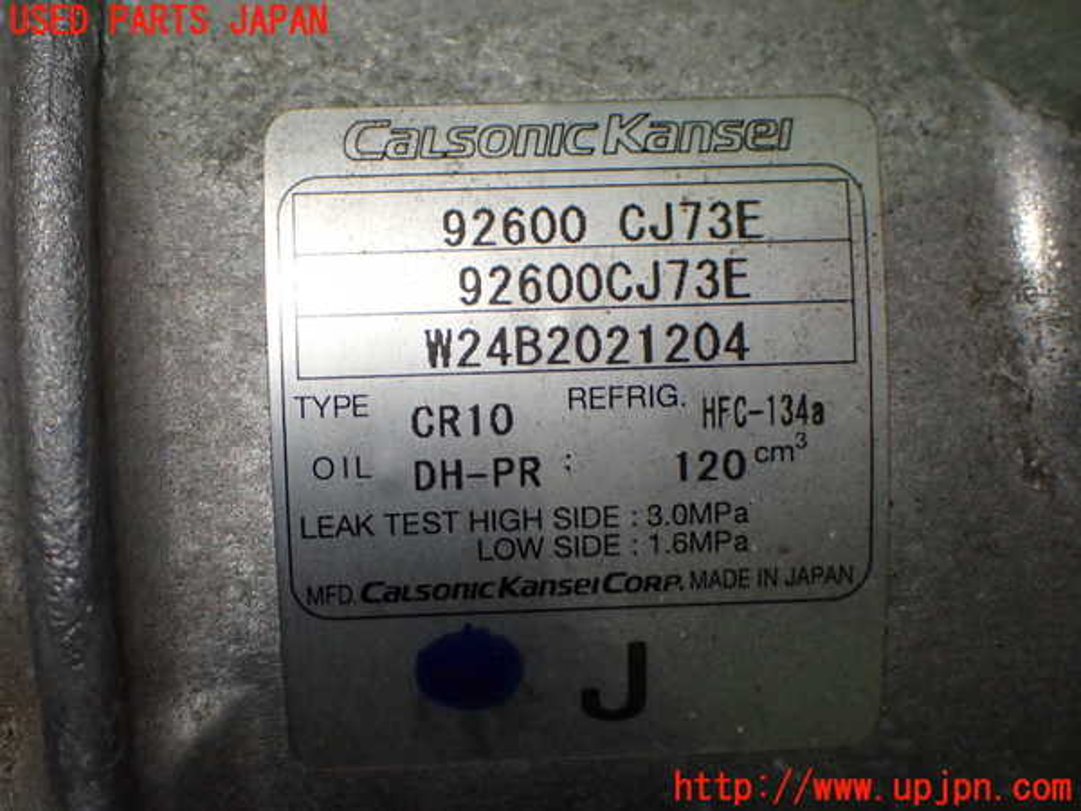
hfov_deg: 33.2
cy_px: 406
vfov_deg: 25.2
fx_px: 1811
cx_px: 540
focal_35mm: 58
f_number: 3.5
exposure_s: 1/250
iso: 500
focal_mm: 10.35
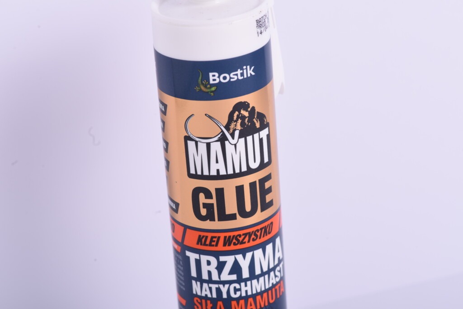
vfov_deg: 13.0
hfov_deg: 19.5
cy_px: 154
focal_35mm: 105
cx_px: 232
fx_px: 1351
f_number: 11
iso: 200
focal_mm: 105
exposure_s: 1/125
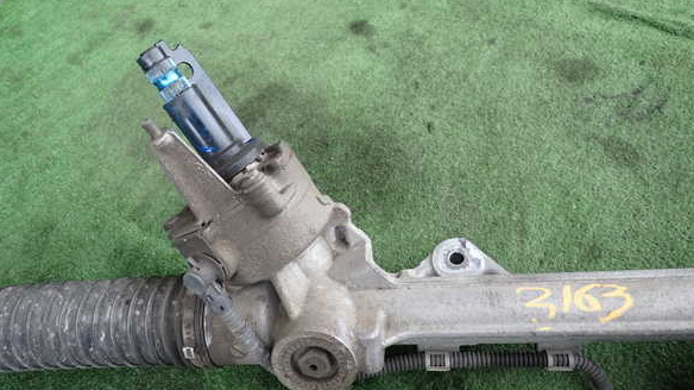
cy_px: 203
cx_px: 341
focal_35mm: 28
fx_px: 515
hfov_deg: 67.9
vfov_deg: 41.4
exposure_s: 1/160
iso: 100
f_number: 2
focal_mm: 4.5
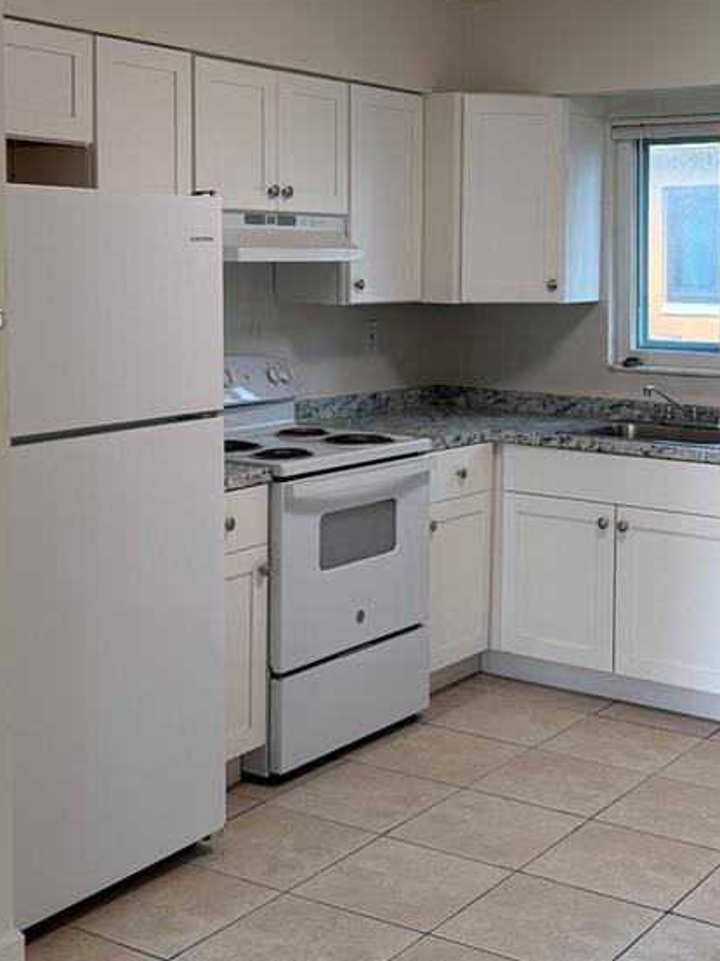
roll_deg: -0.6
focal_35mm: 52
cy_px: 321
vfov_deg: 36.5
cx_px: 463
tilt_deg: -3.7
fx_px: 1443
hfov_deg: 27.9
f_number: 1.78
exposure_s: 1/227
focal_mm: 6.76
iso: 125
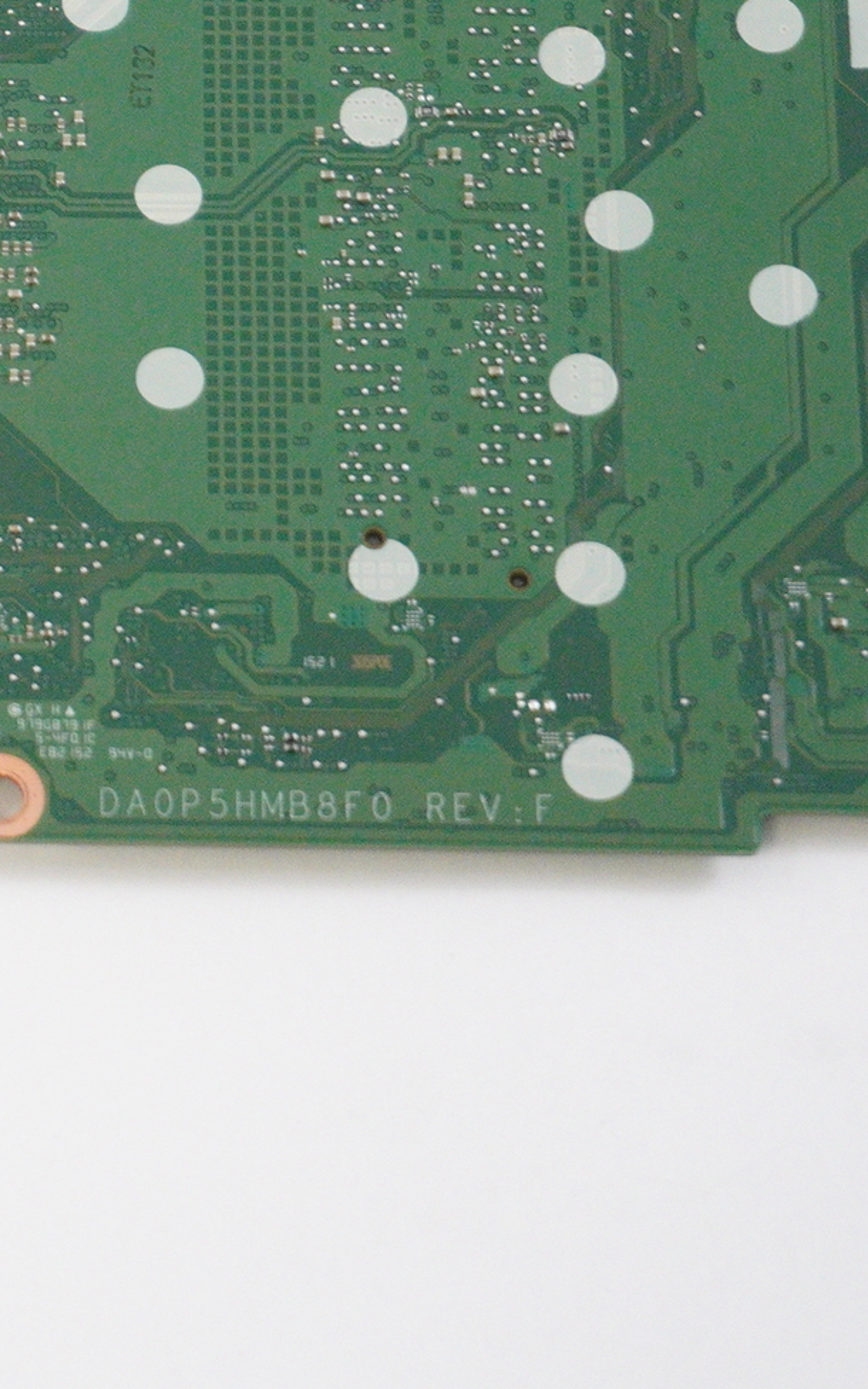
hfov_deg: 7.2
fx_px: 6813
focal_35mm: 180
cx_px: -425
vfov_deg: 11.6
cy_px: 235
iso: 2500
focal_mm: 46
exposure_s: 1/100
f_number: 5.6
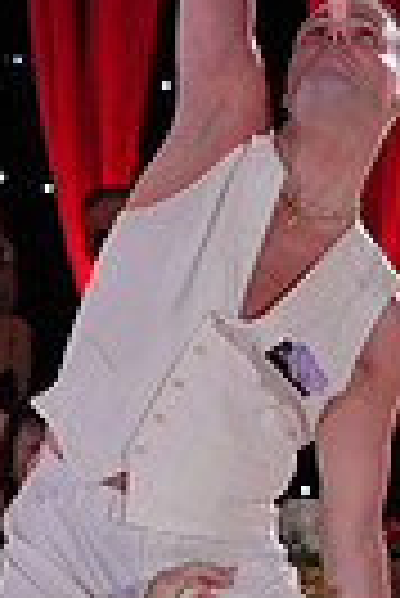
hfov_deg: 3.5
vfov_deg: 5.2
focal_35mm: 392
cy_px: 854
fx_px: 6516
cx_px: 380
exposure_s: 1/400
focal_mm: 90
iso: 1600
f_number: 5
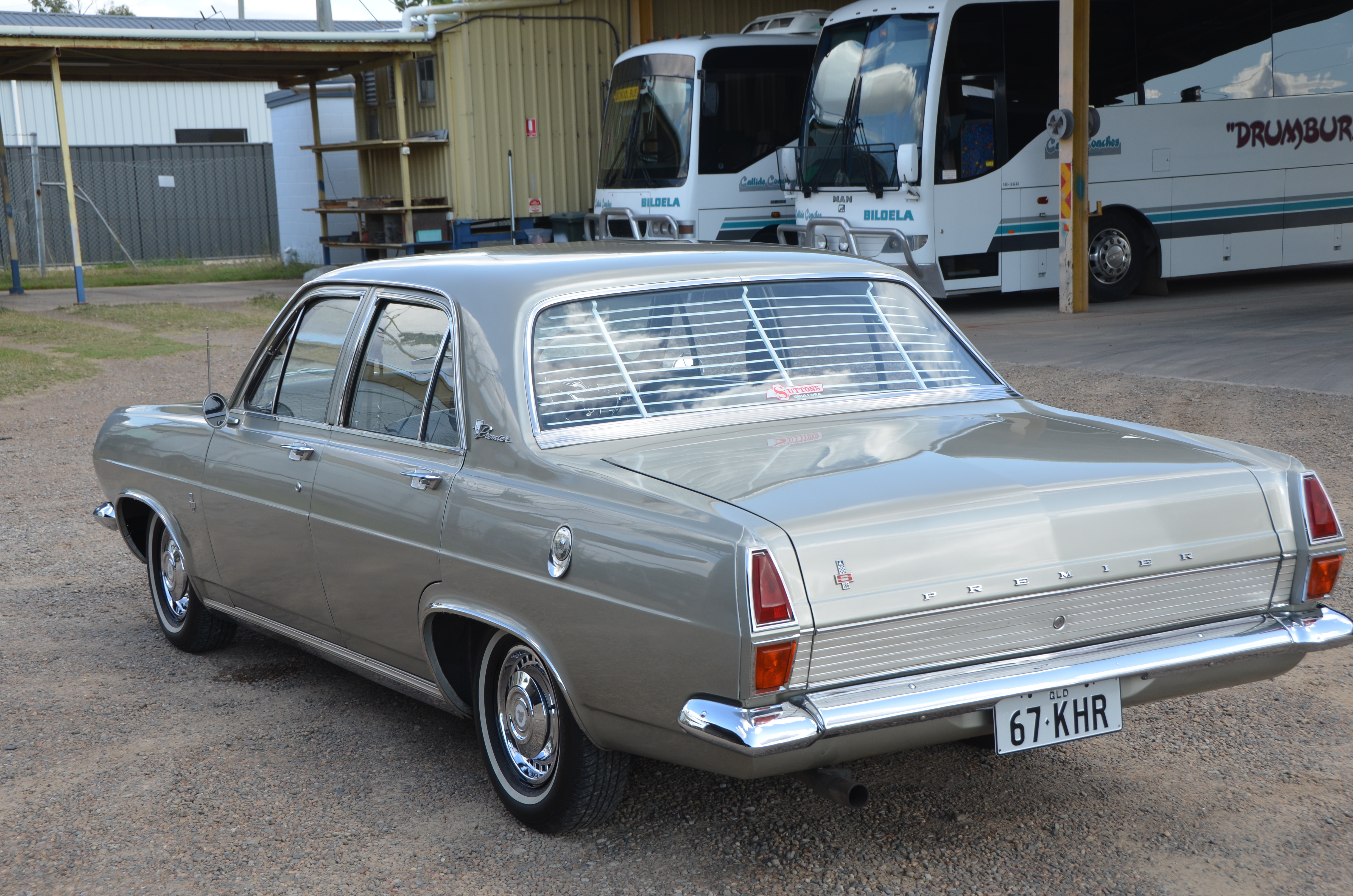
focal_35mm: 54
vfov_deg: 25.0
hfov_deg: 36.9
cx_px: 676
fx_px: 2025
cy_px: 448
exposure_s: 1/250
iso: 200
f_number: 8
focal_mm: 36
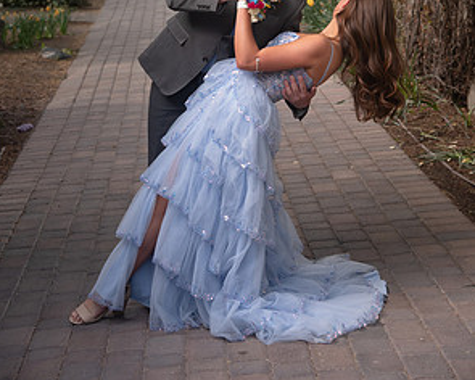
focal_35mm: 93
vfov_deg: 16.3
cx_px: 237
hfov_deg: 20.6
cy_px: 24
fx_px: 1307
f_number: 5
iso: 400
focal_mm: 65
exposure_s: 1/125
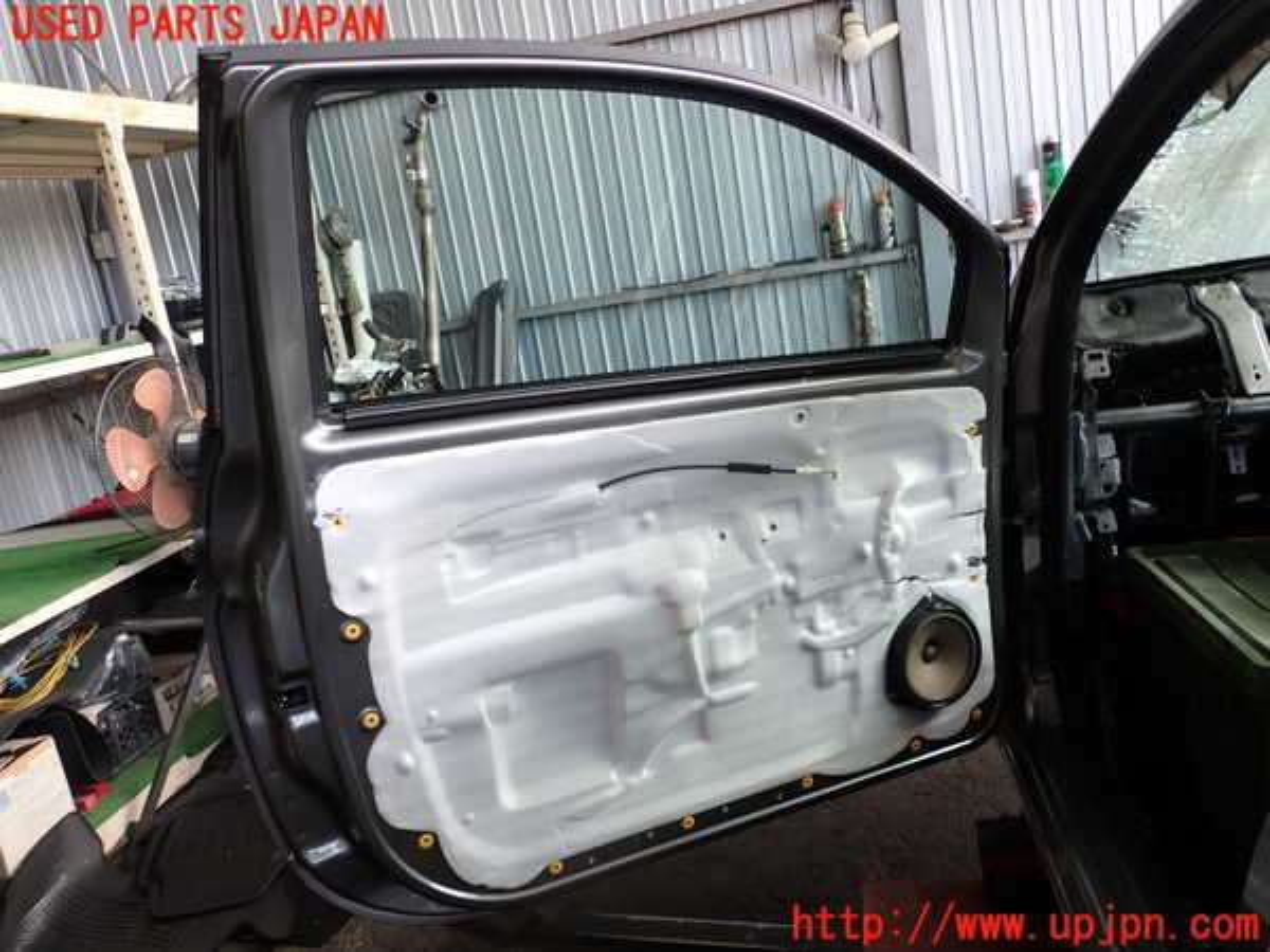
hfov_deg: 60.0
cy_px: 476
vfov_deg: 46.8
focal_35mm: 30
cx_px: 635
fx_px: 1101
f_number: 3.2
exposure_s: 1/60
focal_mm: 5.4
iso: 100
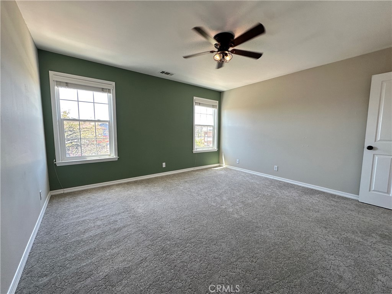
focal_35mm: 14
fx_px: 159
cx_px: 196
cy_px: 147
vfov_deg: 85.7
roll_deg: -0.5
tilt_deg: -5.3
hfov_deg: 102.1
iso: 100
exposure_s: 1/120
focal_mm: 2.22
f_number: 2.2
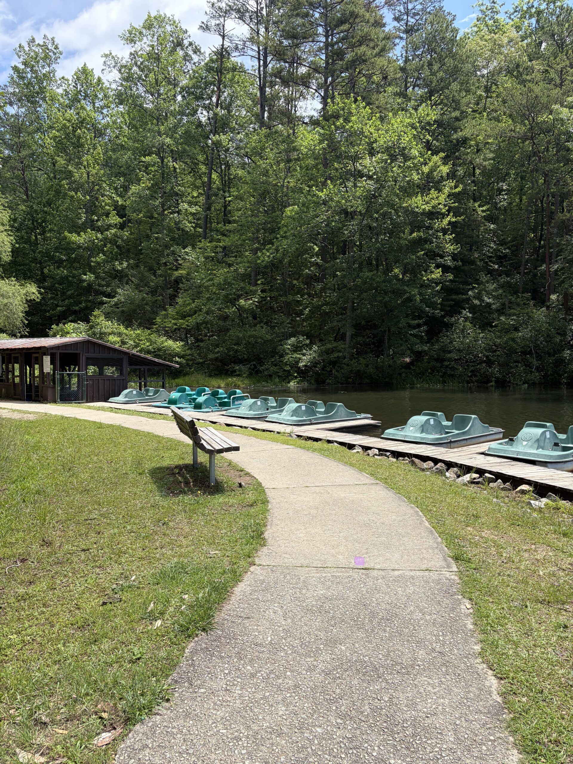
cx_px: 286
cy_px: 382
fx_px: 574
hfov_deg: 53.1
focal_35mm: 26
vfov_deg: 67.3
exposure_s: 1/2208
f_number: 1.6
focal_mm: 5.96
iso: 50
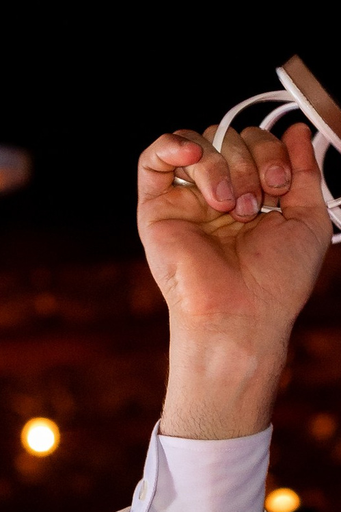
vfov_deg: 7.8
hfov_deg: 5.3
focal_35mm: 257
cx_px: 378
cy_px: 874
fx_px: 3650
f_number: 2.5
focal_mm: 50
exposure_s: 1/200
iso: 1000
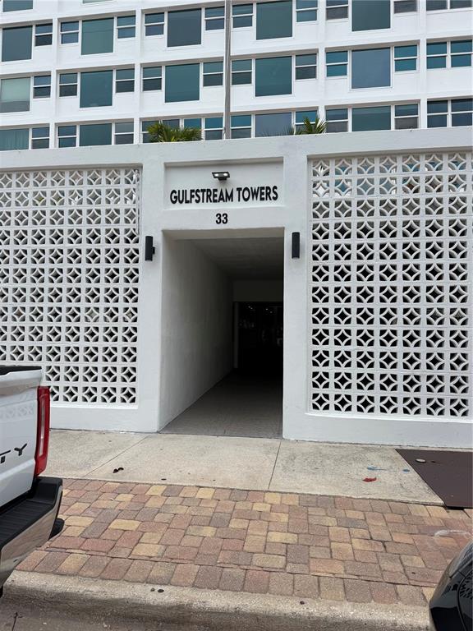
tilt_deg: +1.2
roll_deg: -2.5
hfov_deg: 56.8
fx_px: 437
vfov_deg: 71.6
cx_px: 236
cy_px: 316
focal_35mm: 24
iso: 80
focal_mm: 6.76
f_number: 1.78
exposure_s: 1/3425
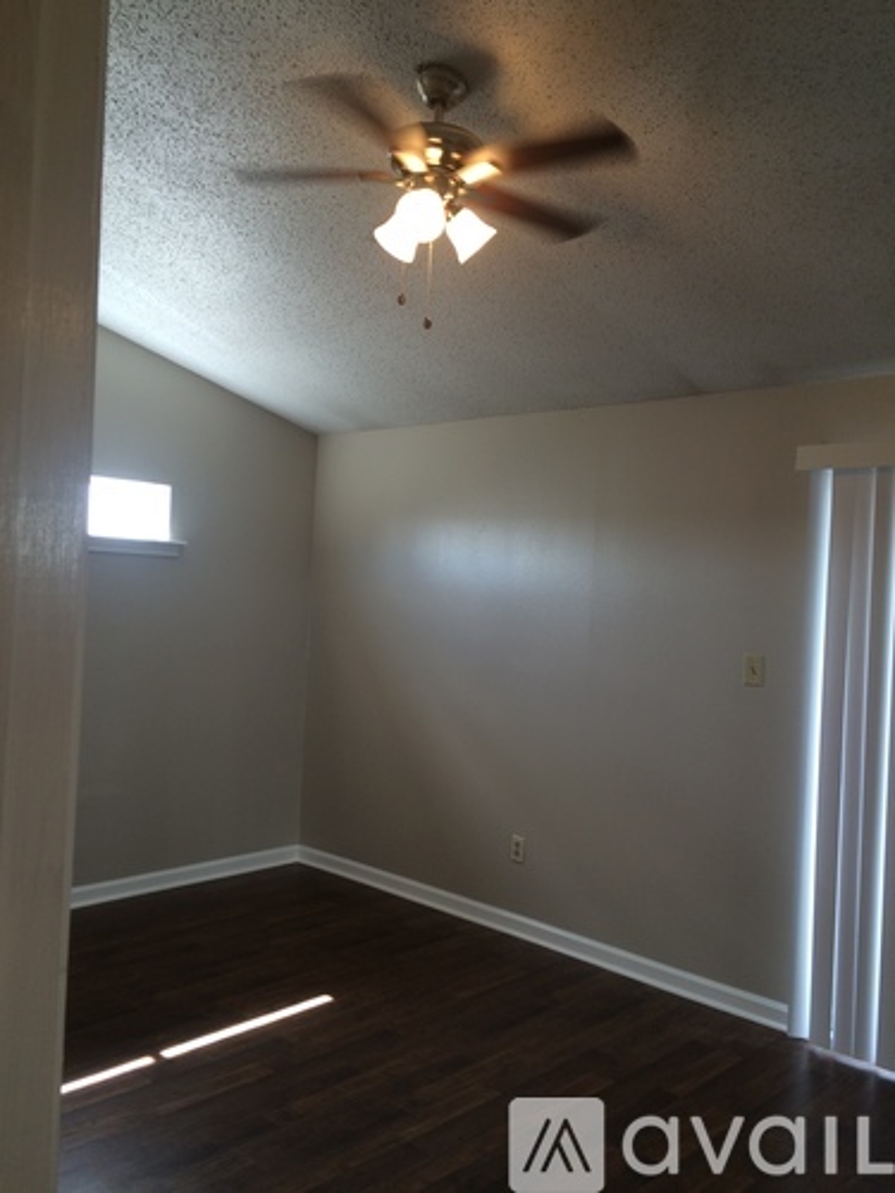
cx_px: 448
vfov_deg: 61.7
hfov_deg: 48.2
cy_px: 596
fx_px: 1000
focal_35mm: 29
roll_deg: -2.3
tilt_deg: +1.5
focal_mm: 4.15
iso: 40
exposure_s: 1/60
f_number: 2.2
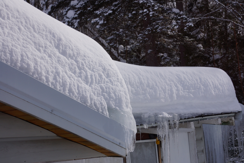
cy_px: 82
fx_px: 356
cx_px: 122
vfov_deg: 25.7
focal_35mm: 52
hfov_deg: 37.9
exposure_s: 1/125
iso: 100
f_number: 13
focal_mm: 35
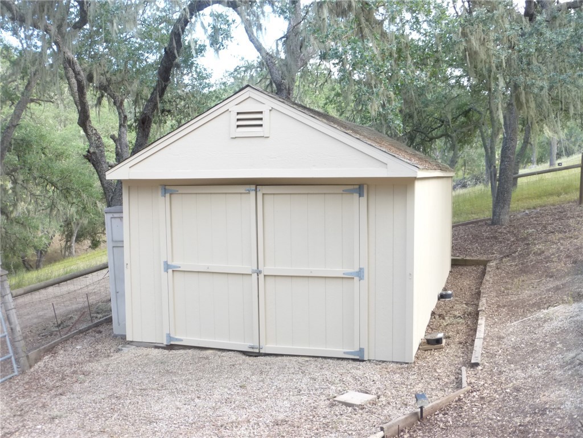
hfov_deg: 47.9
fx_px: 657
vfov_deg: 36.8
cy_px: 219
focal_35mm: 39
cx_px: 292
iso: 125
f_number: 3.9
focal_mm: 6.9
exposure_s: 1/60
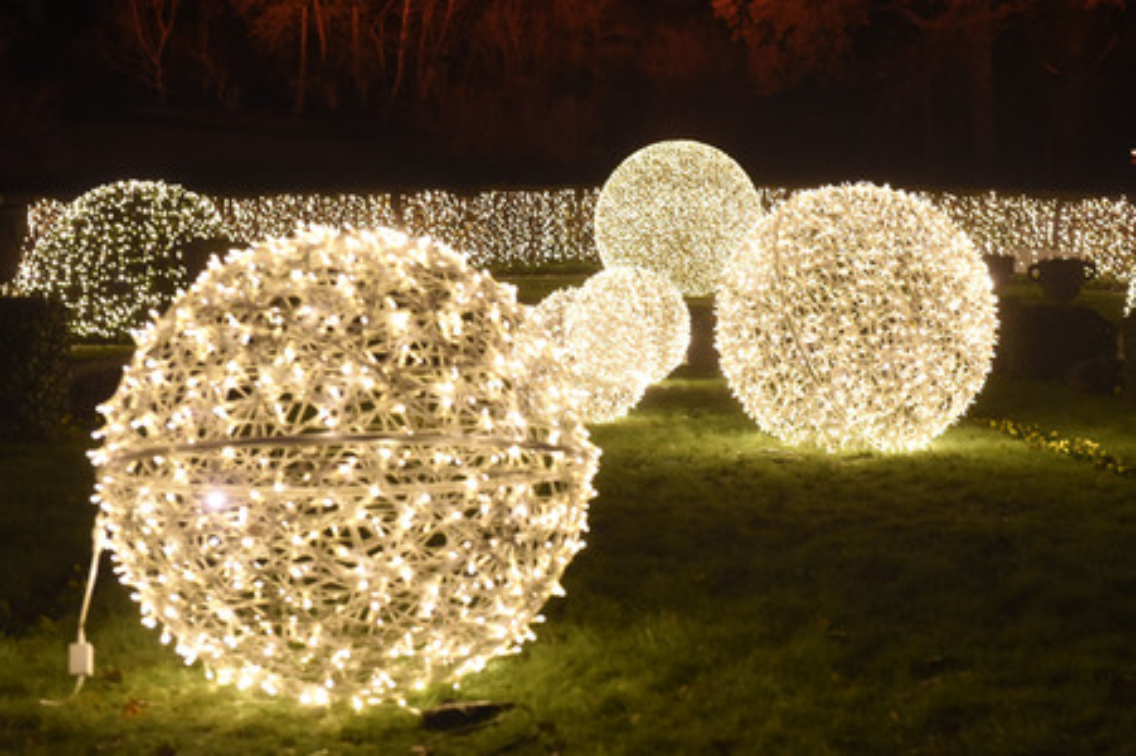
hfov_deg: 28.9
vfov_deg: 19.4
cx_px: 568
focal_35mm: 70
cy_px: 378
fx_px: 2207
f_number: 5.6
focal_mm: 70
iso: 3200
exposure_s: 1/25
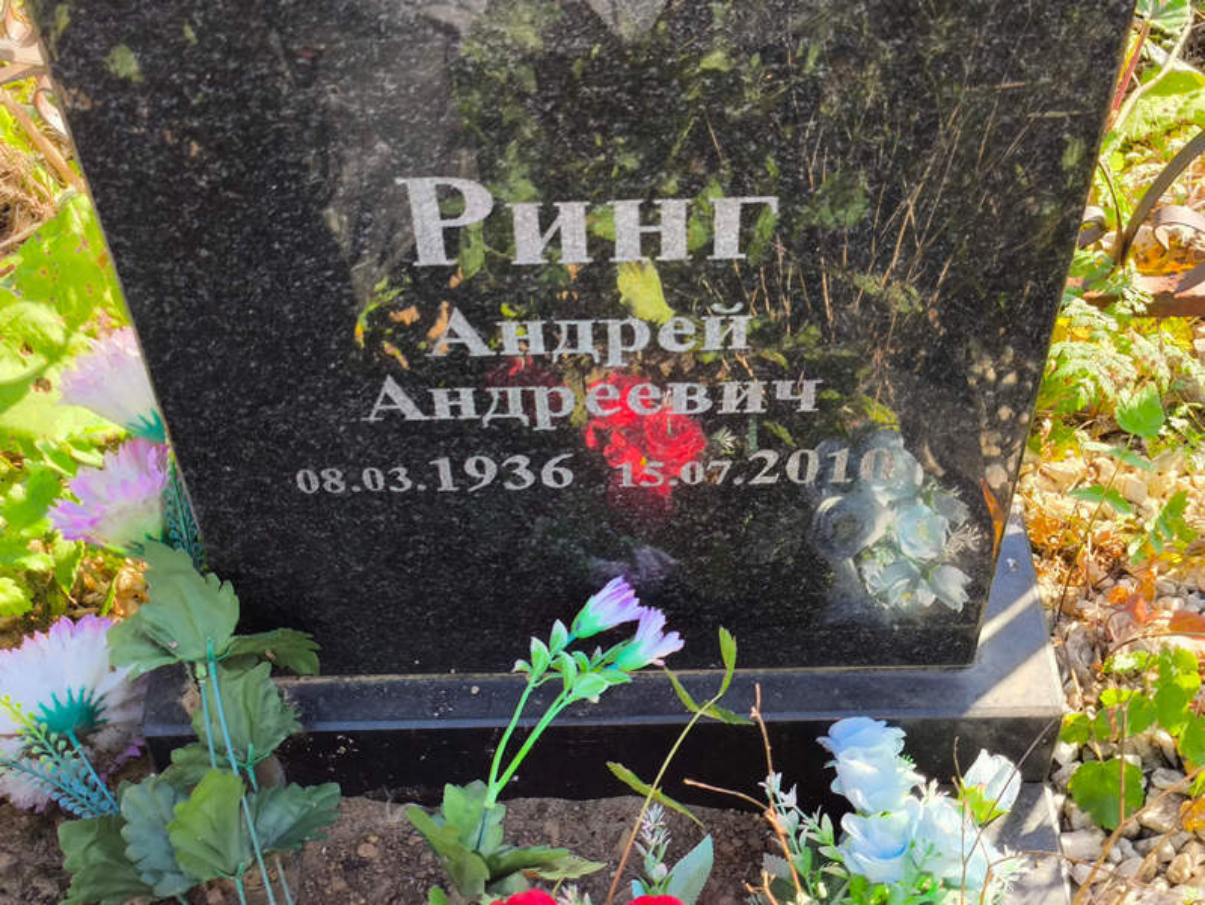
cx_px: 602
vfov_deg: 29.1
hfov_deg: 38.2
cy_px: 452
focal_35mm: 50
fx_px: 1741
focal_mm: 4.71
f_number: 1.7
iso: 50
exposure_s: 1/152
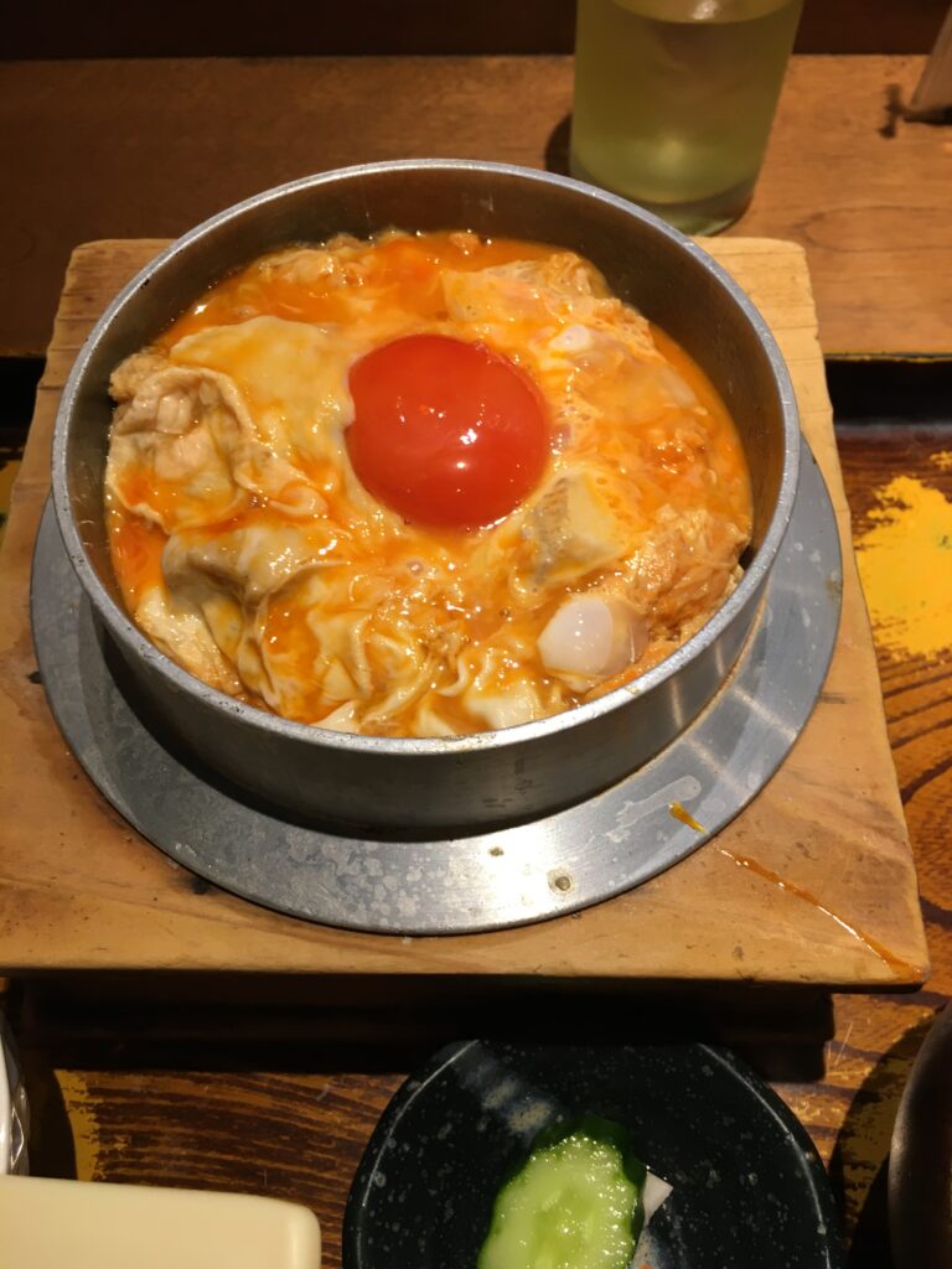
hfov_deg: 48.2
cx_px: 476
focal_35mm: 29
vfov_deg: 61.7
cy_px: 634
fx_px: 1063
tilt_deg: -62.7
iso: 80
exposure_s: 1/30
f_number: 2.2
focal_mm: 4.15
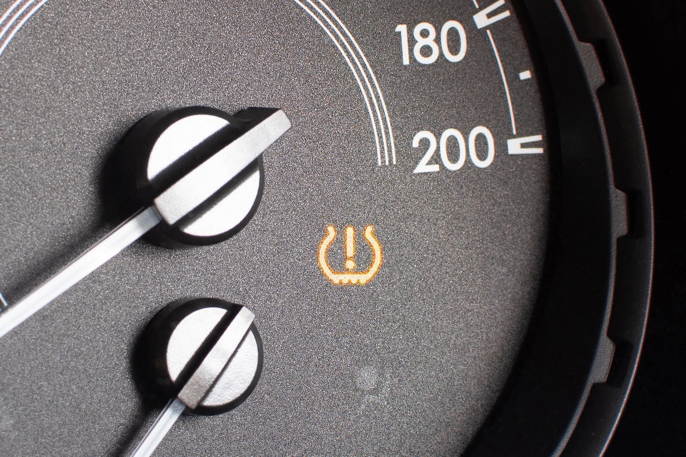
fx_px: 1000
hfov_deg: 37.9
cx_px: 343
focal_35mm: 52
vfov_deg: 25.7
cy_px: 228
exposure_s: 1/40
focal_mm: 35
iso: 400
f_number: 5.6
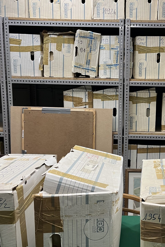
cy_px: 135
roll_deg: -1.6
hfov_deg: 32.6
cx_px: 128
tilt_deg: -8.3
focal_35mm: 40
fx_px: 275
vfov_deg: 48.4
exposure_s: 1/50
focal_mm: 5.1
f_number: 1.6
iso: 160
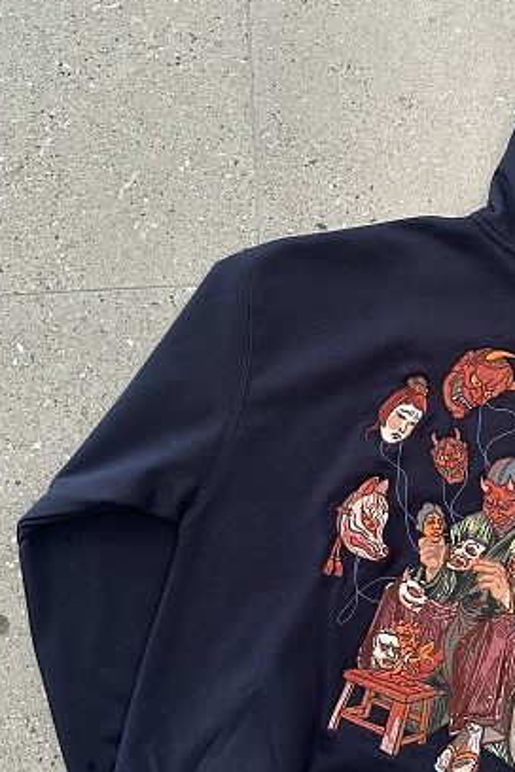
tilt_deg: -83.8
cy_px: 456
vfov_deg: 40.2
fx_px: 1051
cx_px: 487
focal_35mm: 49
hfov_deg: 26.4
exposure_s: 1/60
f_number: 1.78
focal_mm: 6.86
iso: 250
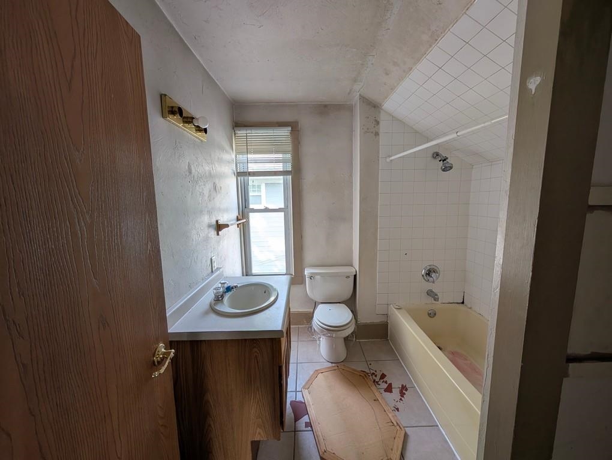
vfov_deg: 94.6
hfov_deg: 110.5
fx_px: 212
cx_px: 306
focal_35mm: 12
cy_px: 230
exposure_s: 1/64.2
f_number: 1.7
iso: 64
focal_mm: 2.02
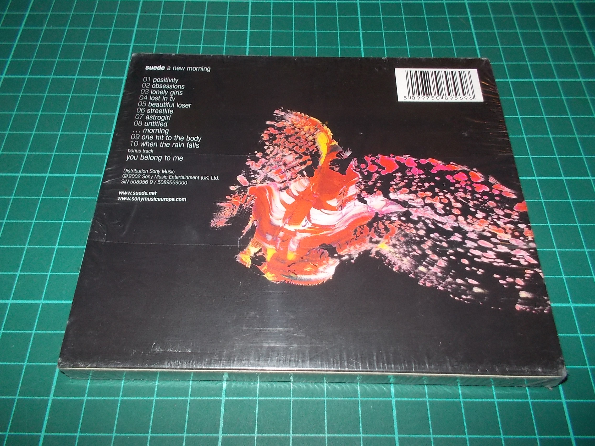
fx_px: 498
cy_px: 223
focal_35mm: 29
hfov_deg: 61.7
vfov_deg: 48.2
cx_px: 298
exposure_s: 1/30
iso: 200
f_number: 3.3
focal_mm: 4.1
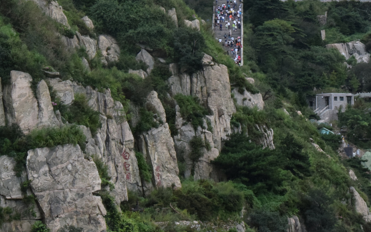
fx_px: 1729
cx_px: 305
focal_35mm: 171
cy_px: 9
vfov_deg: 7.6
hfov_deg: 12.2
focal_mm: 55
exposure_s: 1/320
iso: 1000
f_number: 22
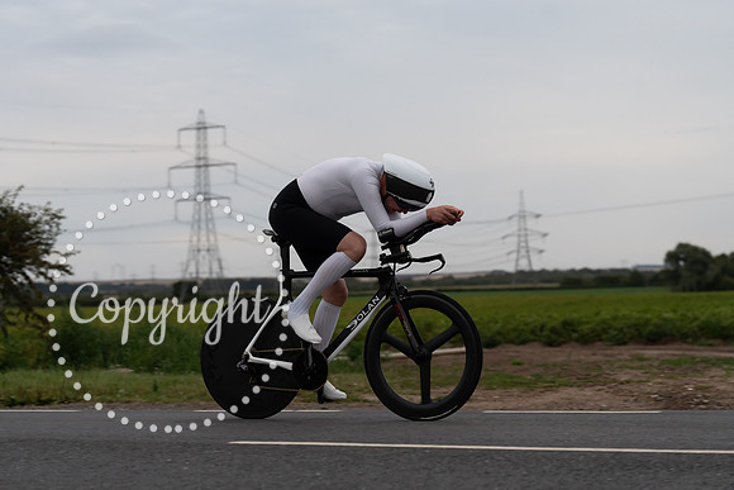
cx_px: 367
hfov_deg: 28.8
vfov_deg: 19.5
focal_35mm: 70
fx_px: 1427
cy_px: 245
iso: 1600
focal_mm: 70
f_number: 3.5
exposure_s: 1/800
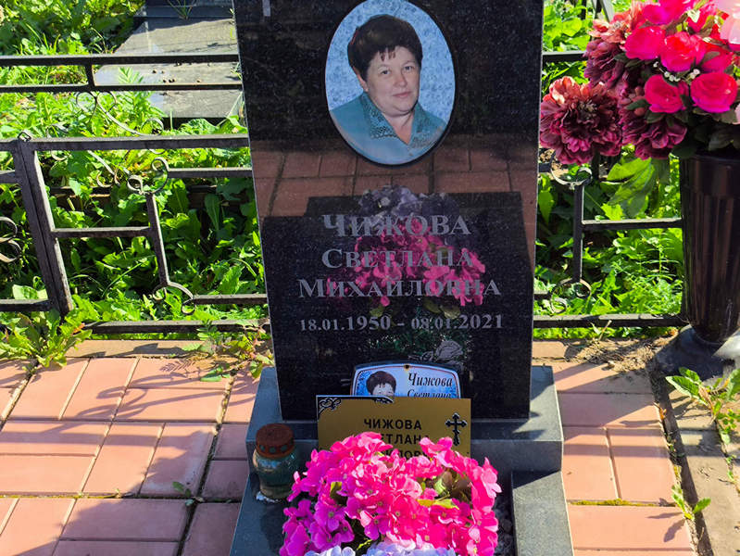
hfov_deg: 38.2
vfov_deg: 29.1
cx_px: 370
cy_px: 278
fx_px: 1069
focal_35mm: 50
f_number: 1.7
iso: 50
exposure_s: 1/676
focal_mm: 4.71
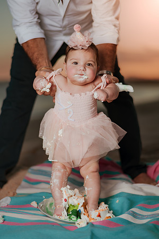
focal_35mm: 58
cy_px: 120
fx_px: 384
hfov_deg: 23.4
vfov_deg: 34.5
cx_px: 80
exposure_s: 1/4000
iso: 50
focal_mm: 58
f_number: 1.8
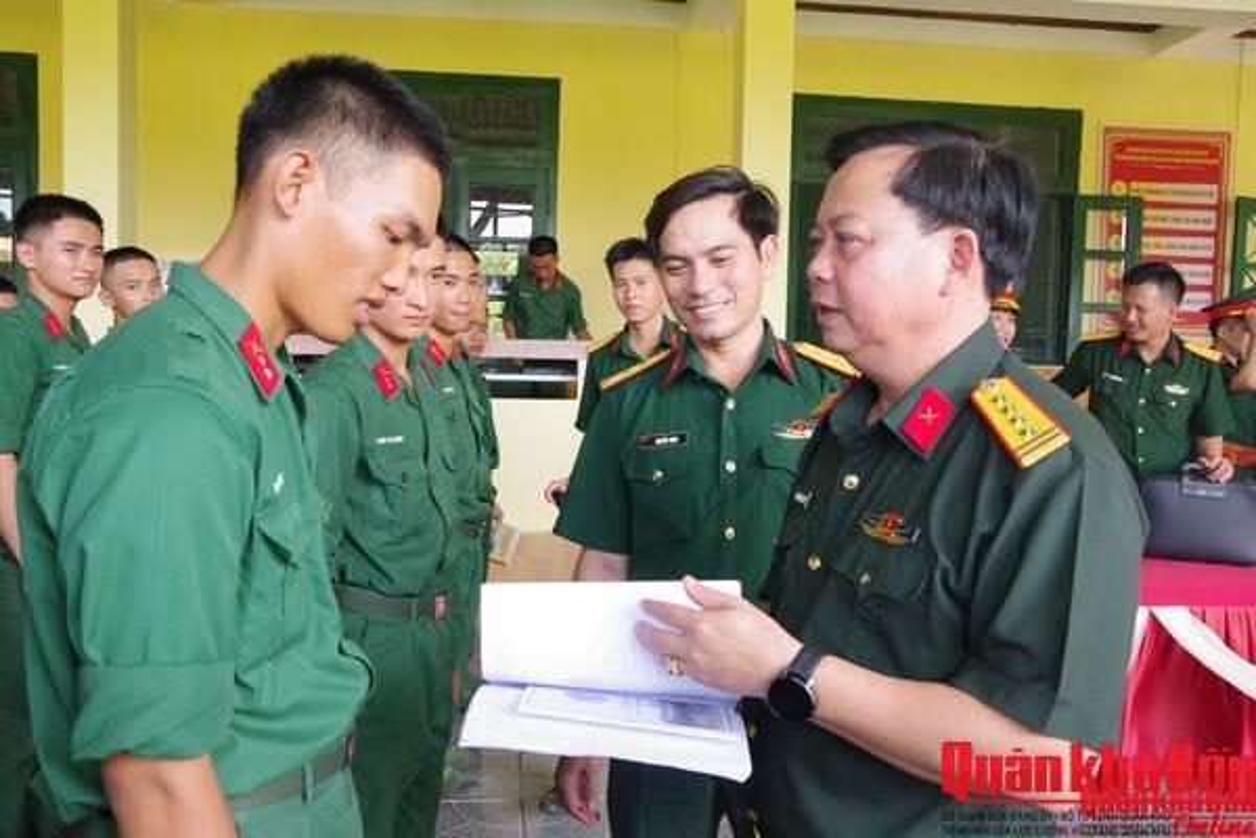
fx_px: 1081
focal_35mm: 31
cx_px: 628
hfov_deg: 60.3
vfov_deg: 42.3
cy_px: 419
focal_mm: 21
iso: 6400
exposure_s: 1/400
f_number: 9
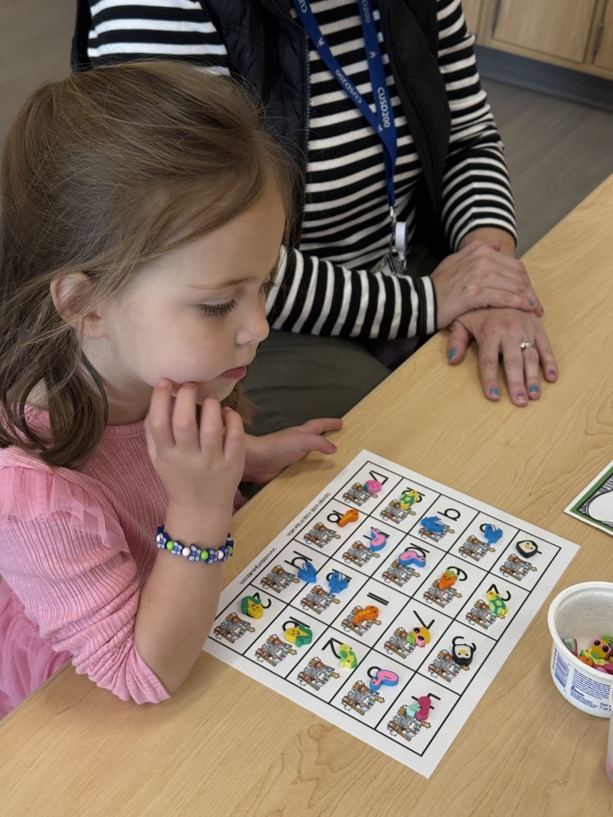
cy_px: 408
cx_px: 306
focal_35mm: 48
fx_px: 1133
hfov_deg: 30.3
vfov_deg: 39.7
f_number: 1.78
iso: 200
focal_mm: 6.76
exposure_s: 1/122
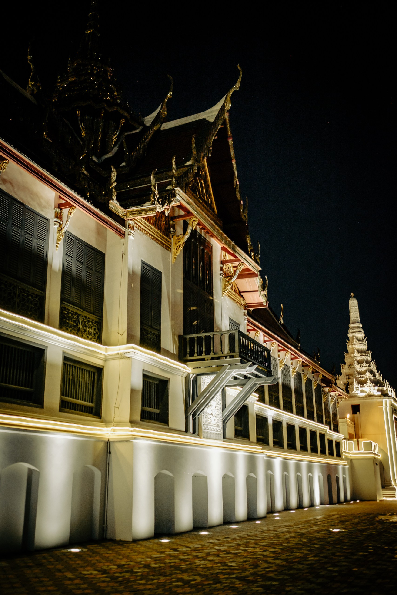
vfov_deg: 54.4
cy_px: 298
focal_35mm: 35
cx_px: 198
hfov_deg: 37.9
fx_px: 579
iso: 800
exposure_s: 1/125
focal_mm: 23
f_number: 1.4
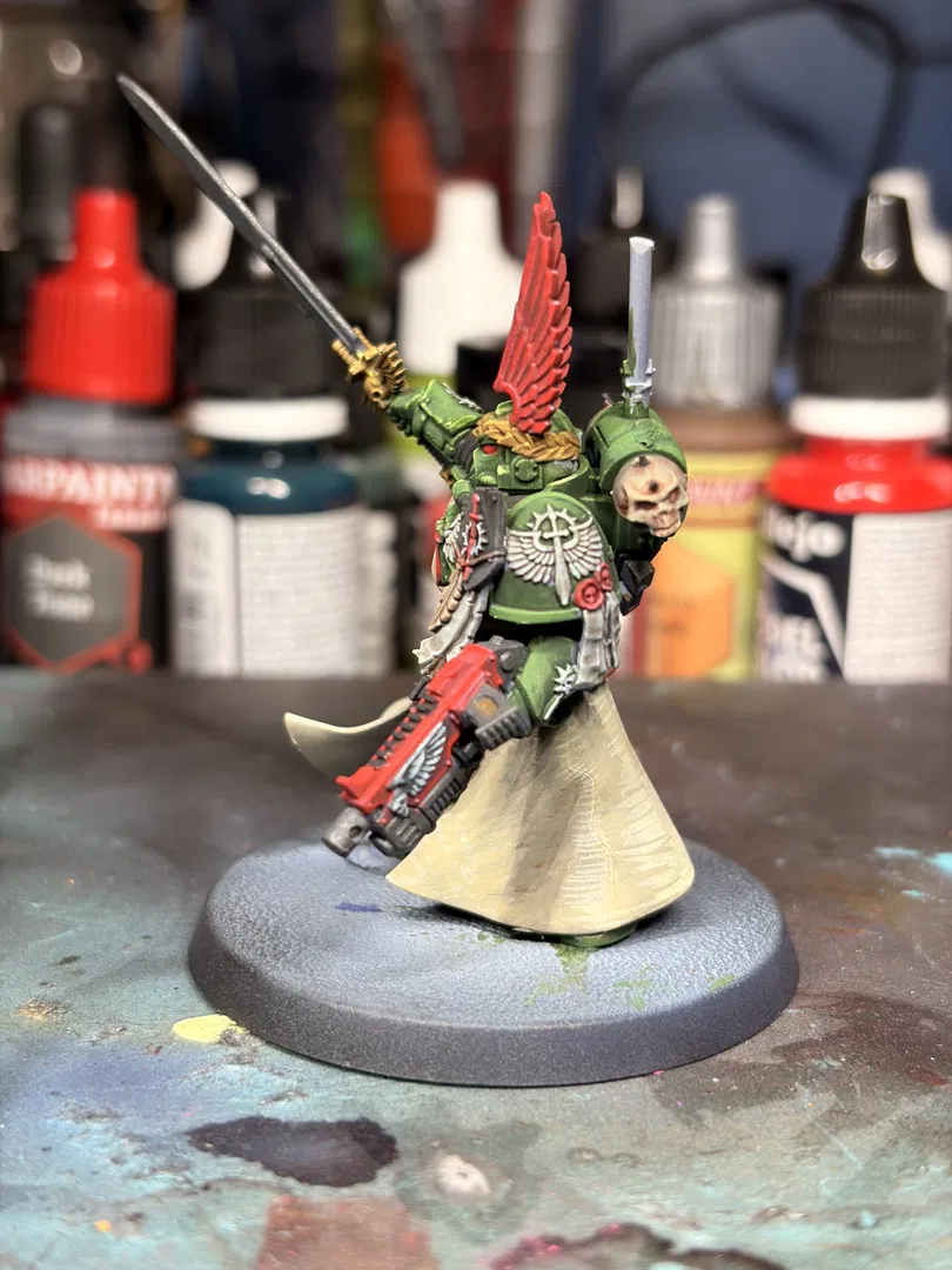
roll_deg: -0.2
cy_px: 635
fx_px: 1907
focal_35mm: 52
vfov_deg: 36.8
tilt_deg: -15.0
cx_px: 476
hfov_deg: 28.0
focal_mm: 5.96
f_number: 1.6
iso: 40
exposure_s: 1/60
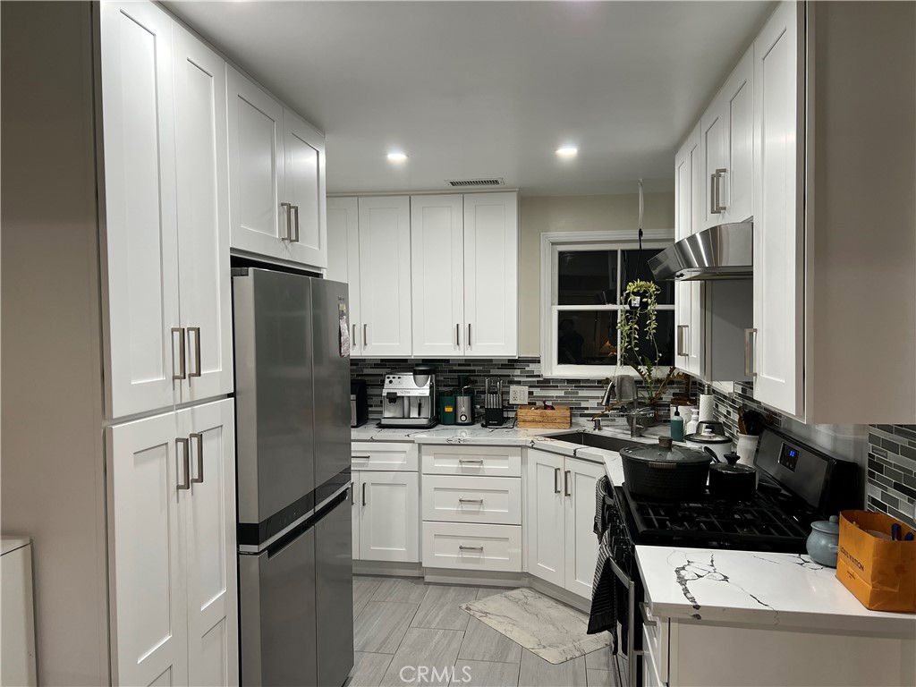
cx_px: 458
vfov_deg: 53.1
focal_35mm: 26
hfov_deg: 67.3
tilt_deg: -2.2
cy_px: 344
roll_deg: -0.1
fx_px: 688
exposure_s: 1/60
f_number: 1.5
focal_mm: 5.7
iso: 80
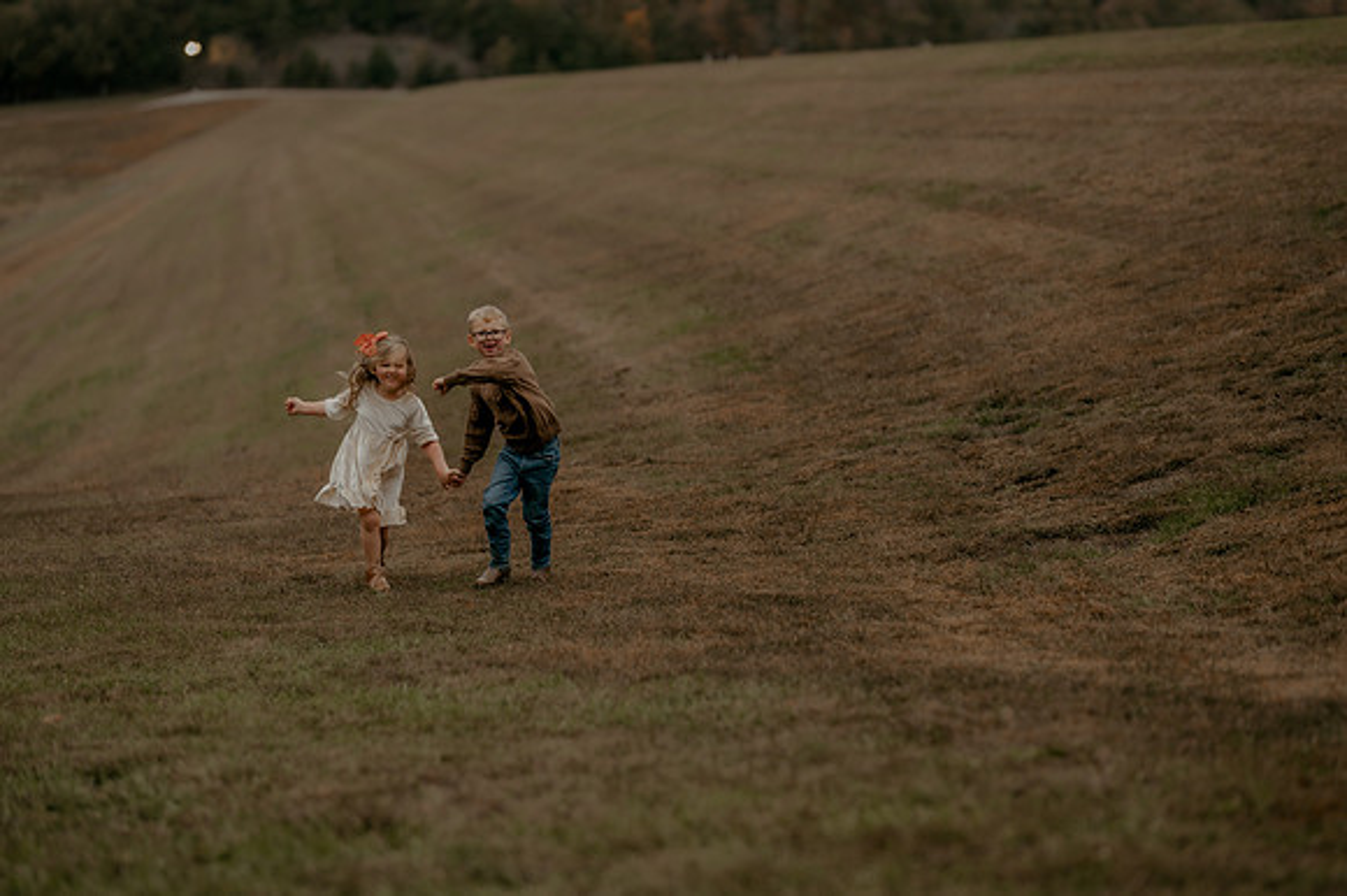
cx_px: 674
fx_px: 3178
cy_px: 448
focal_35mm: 85
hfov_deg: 23.9
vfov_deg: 16.1
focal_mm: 85
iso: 400
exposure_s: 1/250
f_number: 1.8
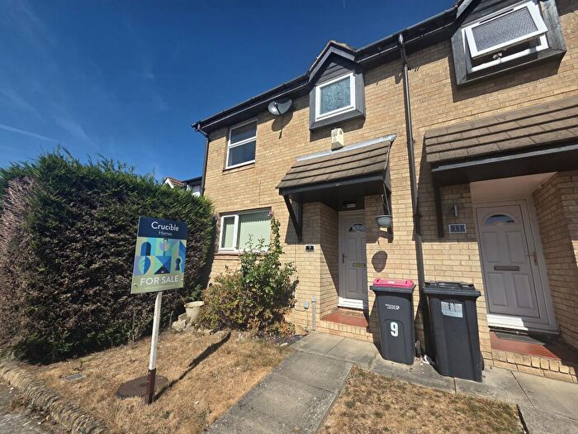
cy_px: 217
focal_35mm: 13
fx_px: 217
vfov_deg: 89.9
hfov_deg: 106.2
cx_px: 289
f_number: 2.2
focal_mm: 2.2
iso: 50
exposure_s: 1/2544
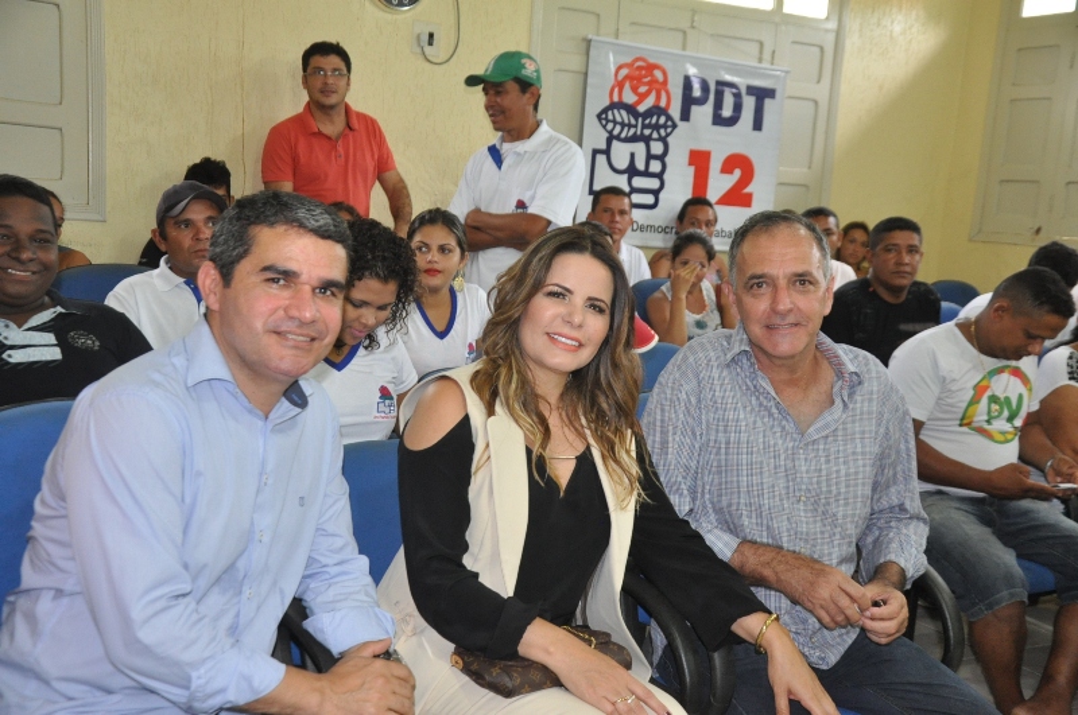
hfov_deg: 43.7
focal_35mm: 45
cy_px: 358
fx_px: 1346
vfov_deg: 29.8
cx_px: 539
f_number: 5
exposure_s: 1/60
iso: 1600
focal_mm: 30
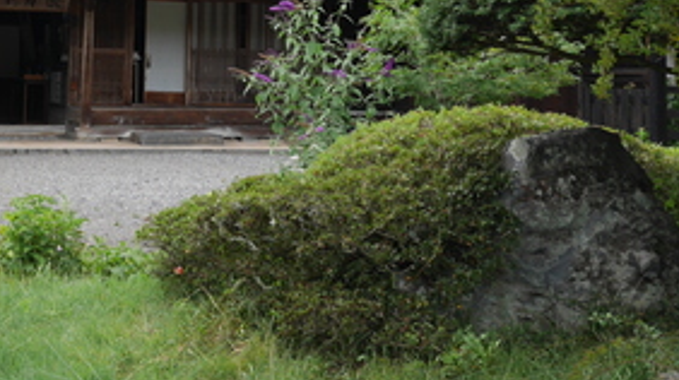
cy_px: -30
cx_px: 135
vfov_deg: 14.9
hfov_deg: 26.4
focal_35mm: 79
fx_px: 1421
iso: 200
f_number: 5
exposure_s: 1/160
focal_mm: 17
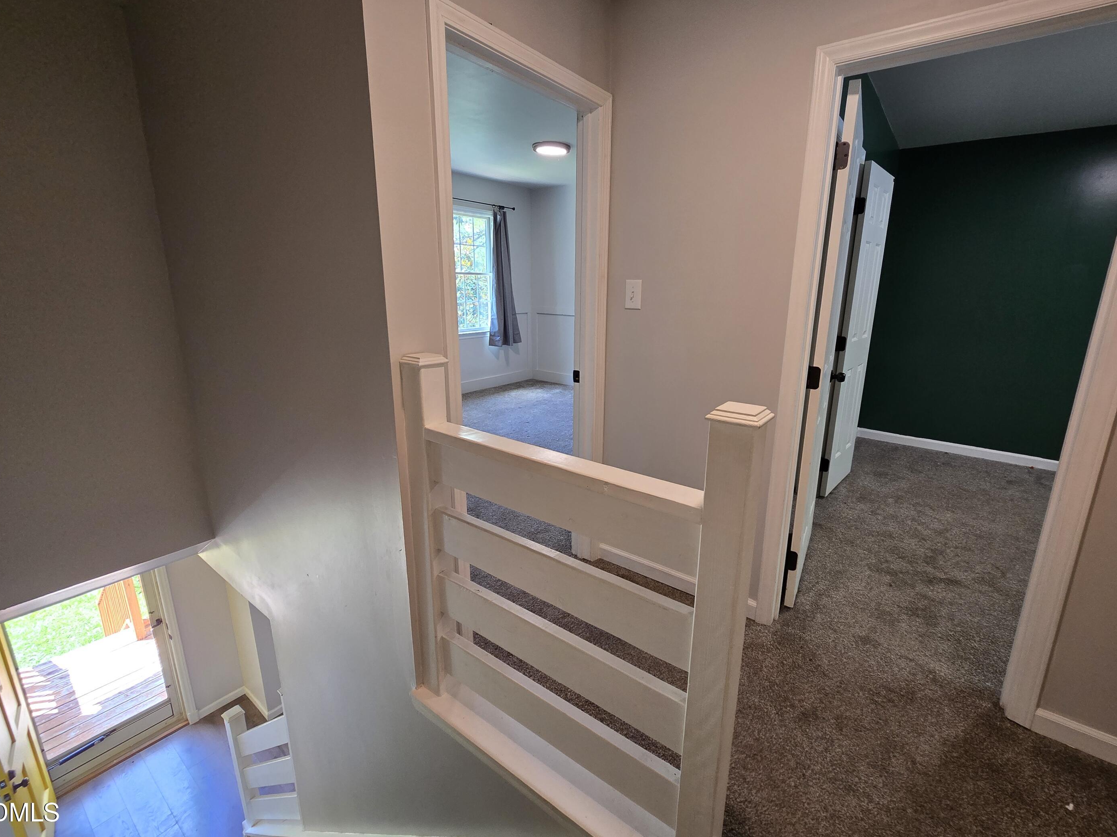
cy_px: 403
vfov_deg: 85.6
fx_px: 452
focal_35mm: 14
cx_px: 589
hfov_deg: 102.0
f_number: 2.2
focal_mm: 2.2
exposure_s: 1/55
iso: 160
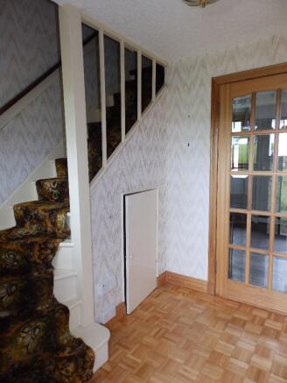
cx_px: 144
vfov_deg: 76.4
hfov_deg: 61.1
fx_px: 243
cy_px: 192
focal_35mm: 22
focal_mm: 4
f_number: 3.4
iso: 200
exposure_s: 1/30
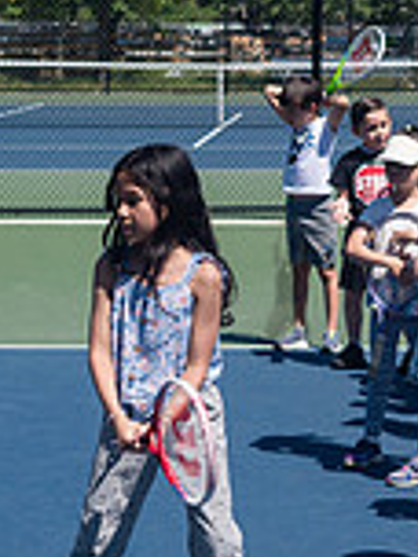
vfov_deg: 12.1
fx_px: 2624
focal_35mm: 163
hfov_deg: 9.1
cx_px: 239
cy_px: 239
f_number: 4
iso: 200
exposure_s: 1/2500
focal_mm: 35
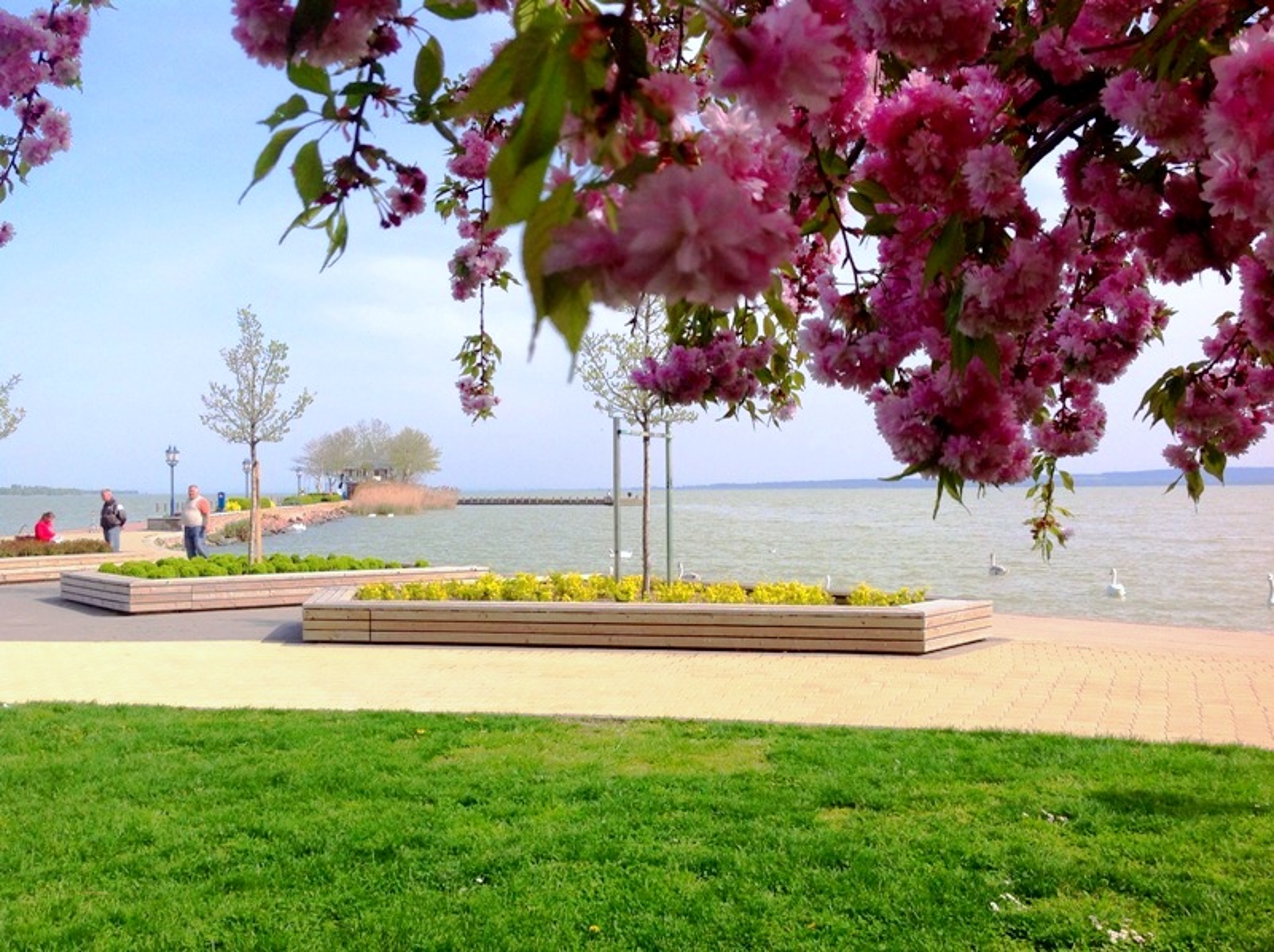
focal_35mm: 35
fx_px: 1287
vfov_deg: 40.6
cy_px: 476
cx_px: 637
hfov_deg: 52.7
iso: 50
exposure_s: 1/1439
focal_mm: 4.28
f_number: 2.4
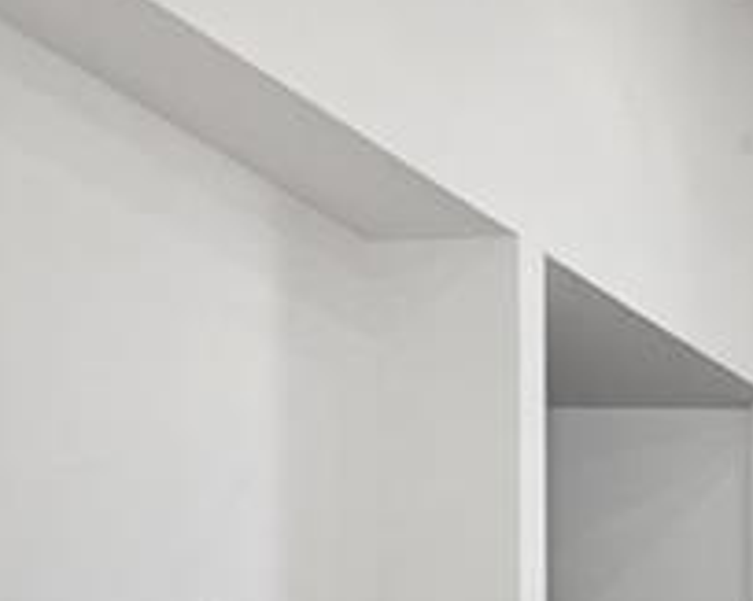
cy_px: 354
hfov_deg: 16.3
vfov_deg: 13.1
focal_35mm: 118
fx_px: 2628
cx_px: 258
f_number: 8
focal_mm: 16
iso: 200
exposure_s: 1/160
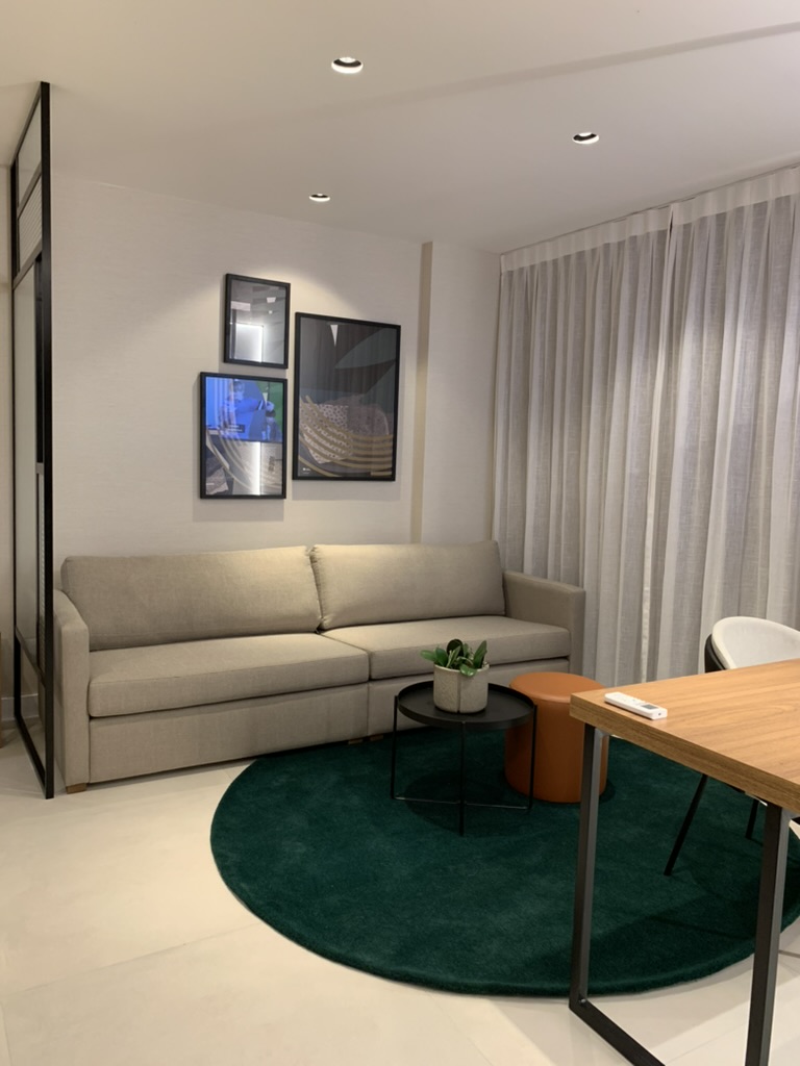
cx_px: 400
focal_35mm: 26
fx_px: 801
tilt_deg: -4.8
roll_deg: -2.1
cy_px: 533
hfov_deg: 53.1
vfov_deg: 67.3
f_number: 1.8
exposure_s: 1/60
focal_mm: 4.25
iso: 200
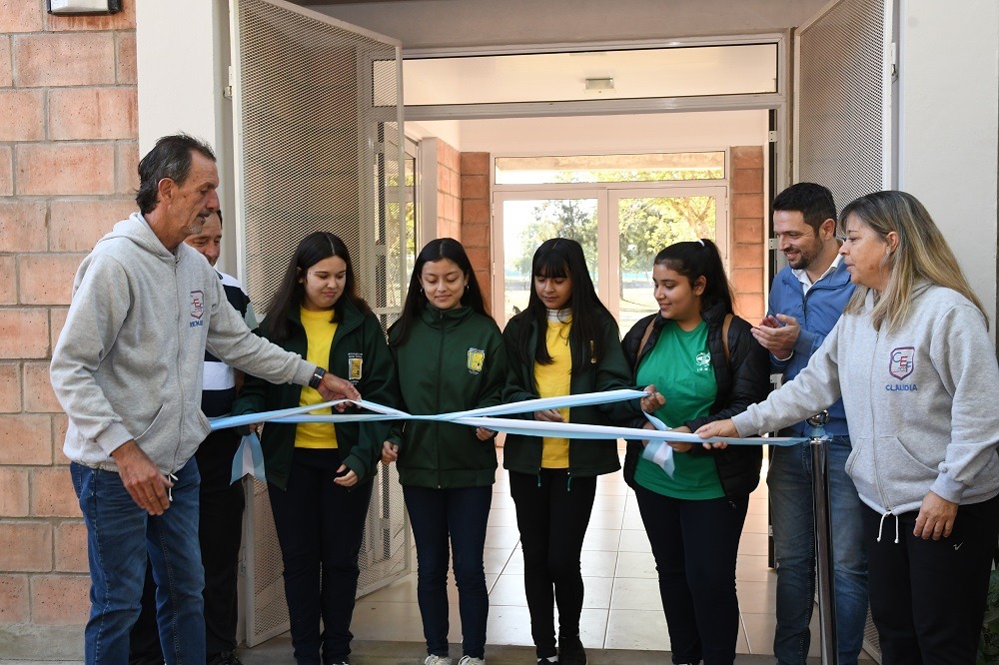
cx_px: 500
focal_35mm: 40
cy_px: 332
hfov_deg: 48.5
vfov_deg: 33.4
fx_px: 1110
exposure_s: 1/160
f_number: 9
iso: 1250
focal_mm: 27
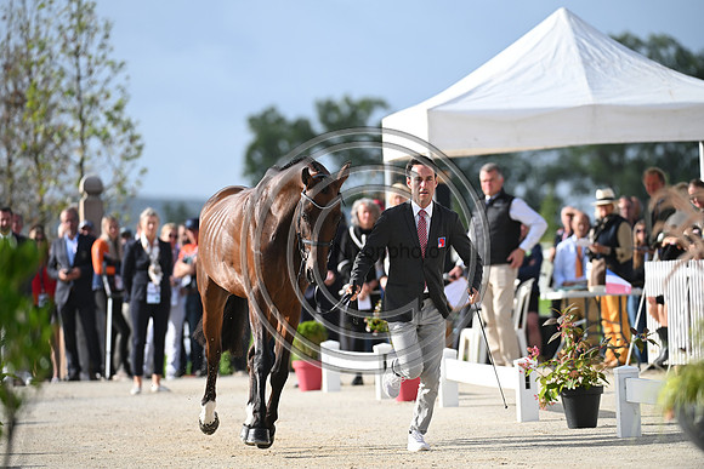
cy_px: 234
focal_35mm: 310
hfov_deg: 6.6
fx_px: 6063
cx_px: 352
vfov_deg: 4.4
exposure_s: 1/1600
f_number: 5
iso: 400
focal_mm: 310
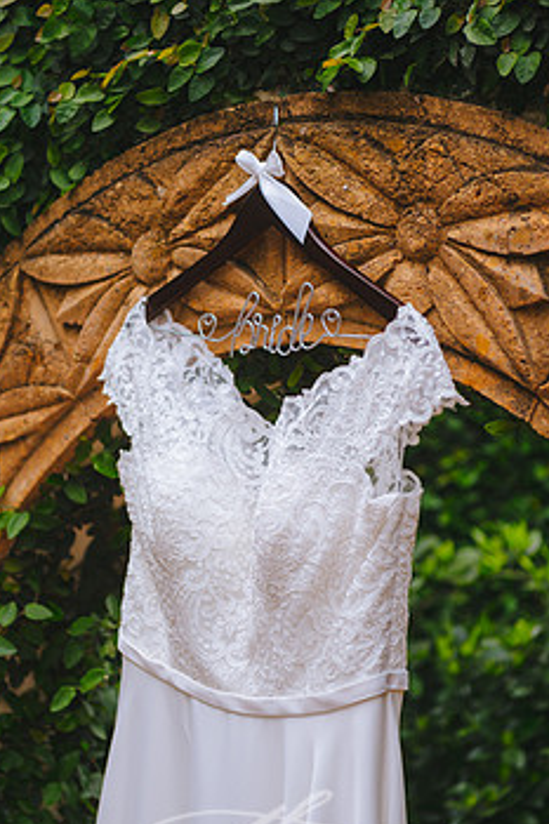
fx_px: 2061
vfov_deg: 22.6
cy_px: 426
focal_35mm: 90
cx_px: 263
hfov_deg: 15.2
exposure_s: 1/400
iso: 125
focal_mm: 70
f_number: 2.8
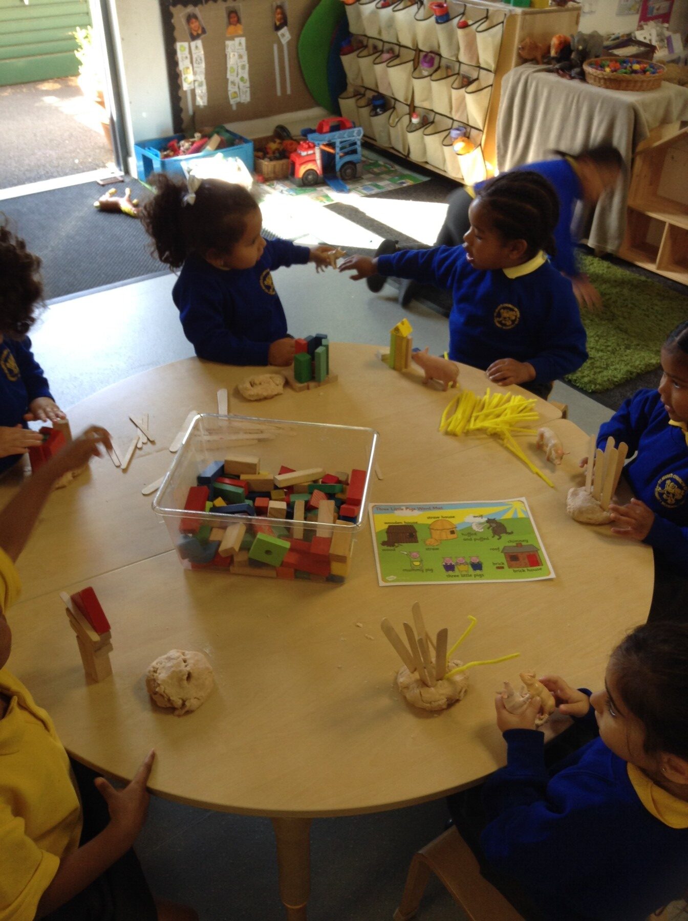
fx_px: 877
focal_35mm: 33
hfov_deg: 42.8
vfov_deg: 55.4
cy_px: 460
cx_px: 344
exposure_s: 1/25
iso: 32
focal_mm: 3.3
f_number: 2.4
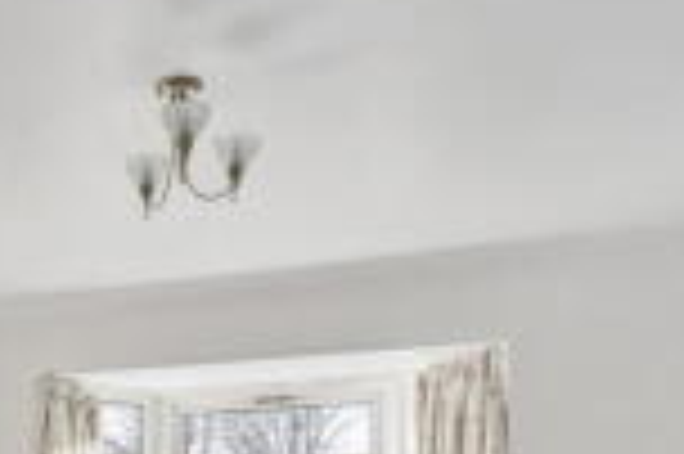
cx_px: 45
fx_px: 949
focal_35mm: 50
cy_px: 573
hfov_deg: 36.7
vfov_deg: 24.0
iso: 320
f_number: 5.6
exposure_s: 1/6
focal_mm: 16
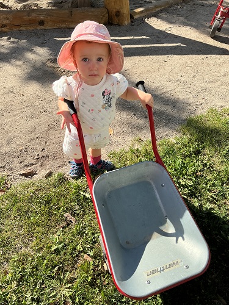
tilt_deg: -47.5
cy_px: 152
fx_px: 256
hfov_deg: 48.2
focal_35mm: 29
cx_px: 114
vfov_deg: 61.7
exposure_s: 1/962
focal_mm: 3
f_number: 1.8
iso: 25
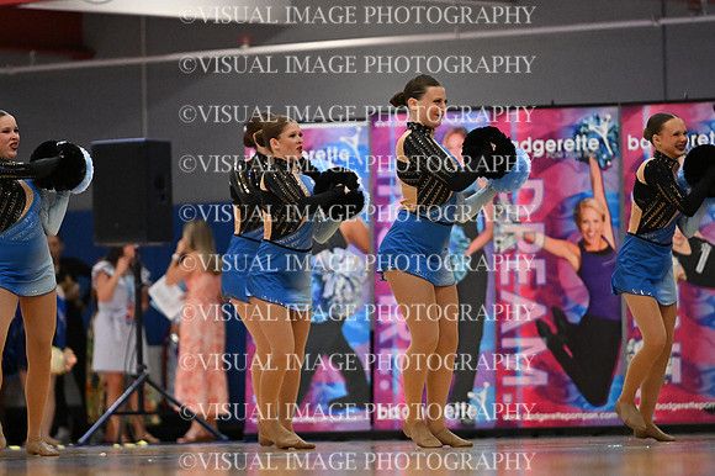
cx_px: 358
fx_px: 4903
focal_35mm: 247
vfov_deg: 5.6
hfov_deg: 8.3
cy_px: 238
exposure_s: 1/1000
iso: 8000
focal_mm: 165
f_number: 2.8
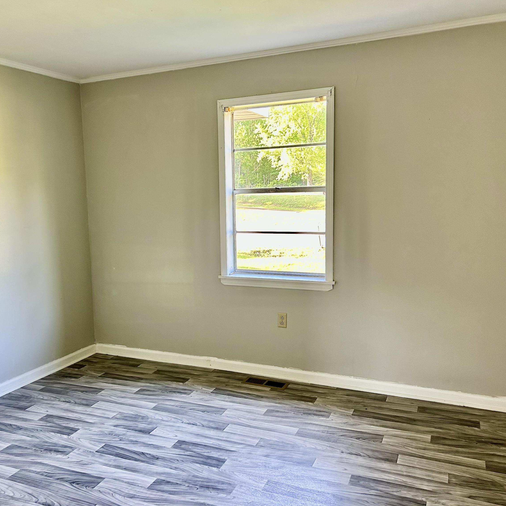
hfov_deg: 52.3
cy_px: 254
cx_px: 211
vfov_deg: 52.5
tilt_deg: -7.8
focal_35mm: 31
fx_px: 513
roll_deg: +1.5
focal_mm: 5.7
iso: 125
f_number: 1.5
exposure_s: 1/60
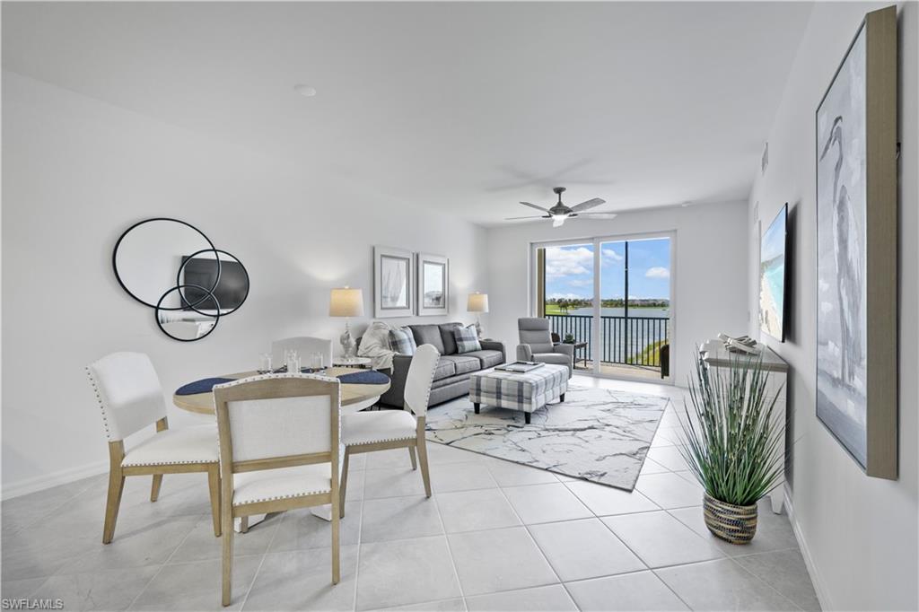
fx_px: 383
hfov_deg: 100.4
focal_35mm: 15
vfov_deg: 77.3
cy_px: 306
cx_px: 460
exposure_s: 1/125
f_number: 4
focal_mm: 10
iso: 100
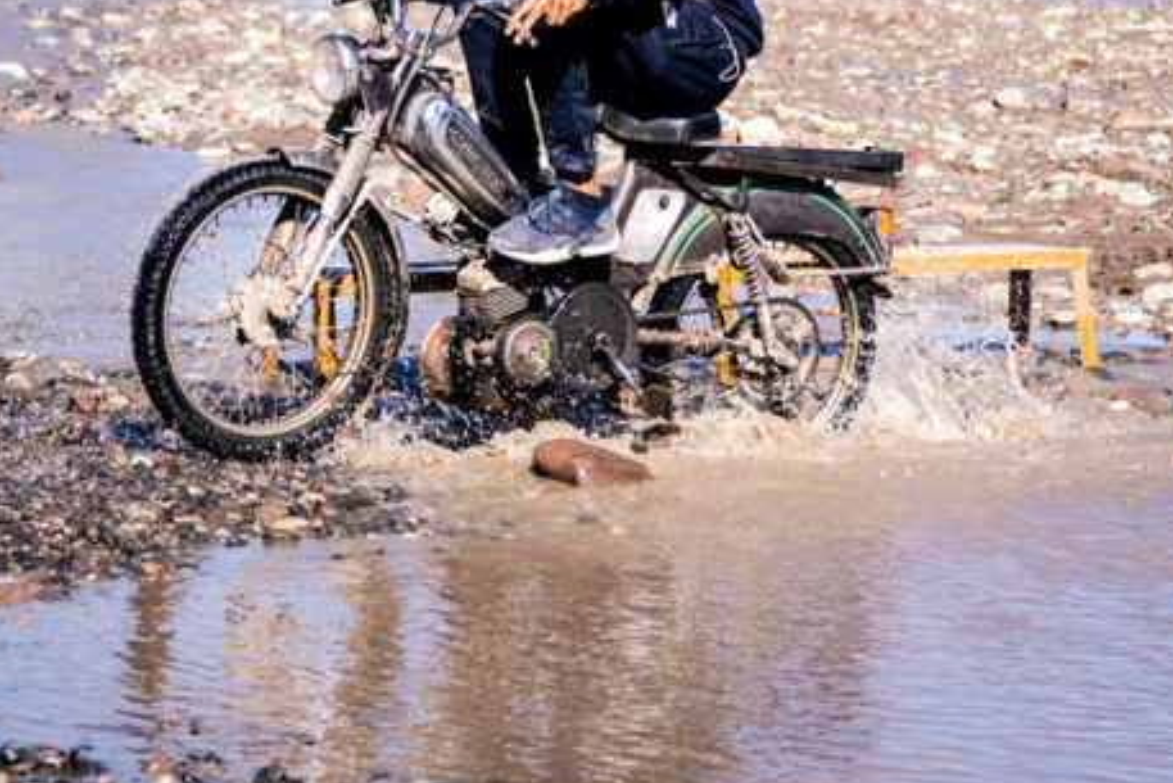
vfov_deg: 12.1
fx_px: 3650
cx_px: 305
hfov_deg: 18.2
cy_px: -40
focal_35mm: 112
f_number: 2.8
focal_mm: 50
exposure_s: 1/1000
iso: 100
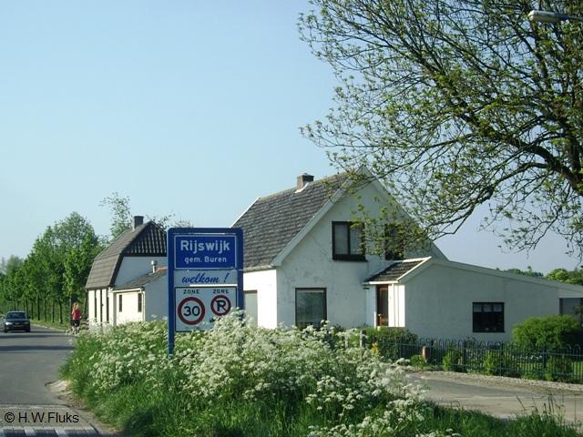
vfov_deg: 37.7
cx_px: 292
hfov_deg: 49.0
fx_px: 640
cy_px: 218
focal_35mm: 38
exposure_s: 1/640
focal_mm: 7.9
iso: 64
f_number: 2.8
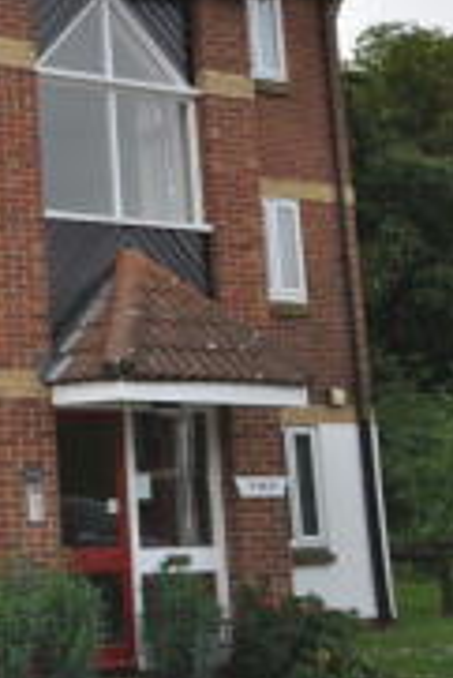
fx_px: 1337
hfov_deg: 17.1
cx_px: -251
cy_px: 223
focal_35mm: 71
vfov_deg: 28.2
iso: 200
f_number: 9
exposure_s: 1/200
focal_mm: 18
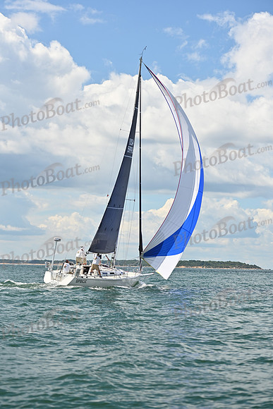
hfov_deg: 15.9
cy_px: 204
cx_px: 136
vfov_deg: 23.6
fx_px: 978
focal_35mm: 86
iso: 250
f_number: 3.2
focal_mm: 86
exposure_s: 1/2500
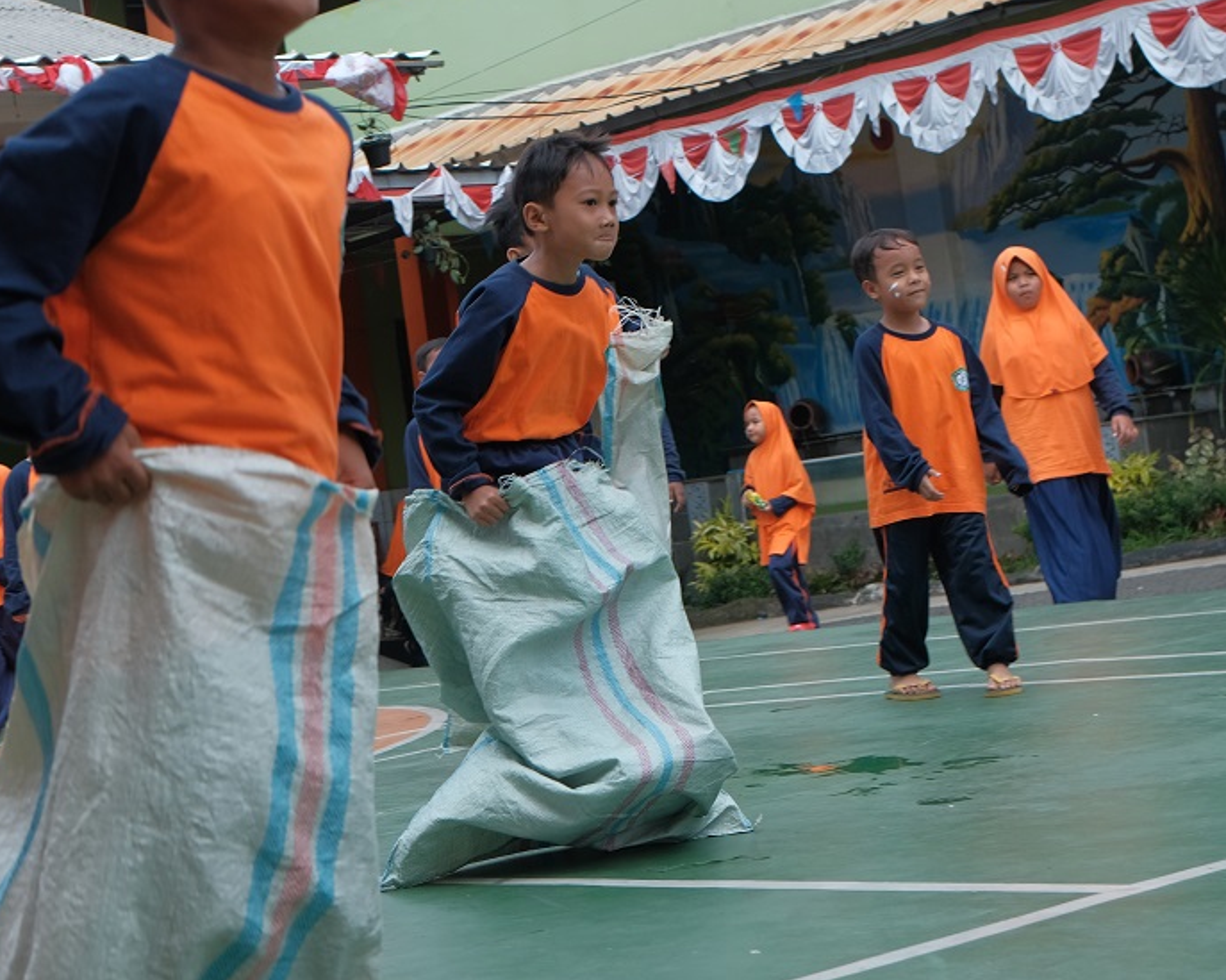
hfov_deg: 23.2
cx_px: 427
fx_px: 2974
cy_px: 355
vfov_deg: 18.7
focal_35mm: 82
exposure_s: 1/500
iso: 250
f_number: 4.5
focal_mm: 33
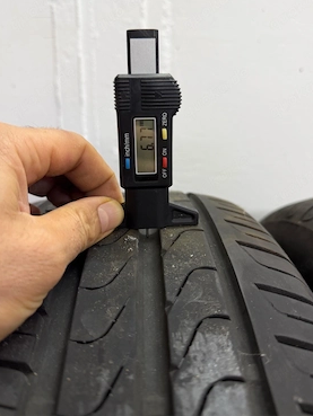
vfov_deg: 67.2
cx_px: 154
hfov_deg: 53.1
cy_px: 193
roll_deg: -0.9
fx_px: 313
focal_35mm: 26
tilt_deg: -15.9
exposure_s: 1/50
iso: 125
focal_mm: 6.76
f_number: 1.78
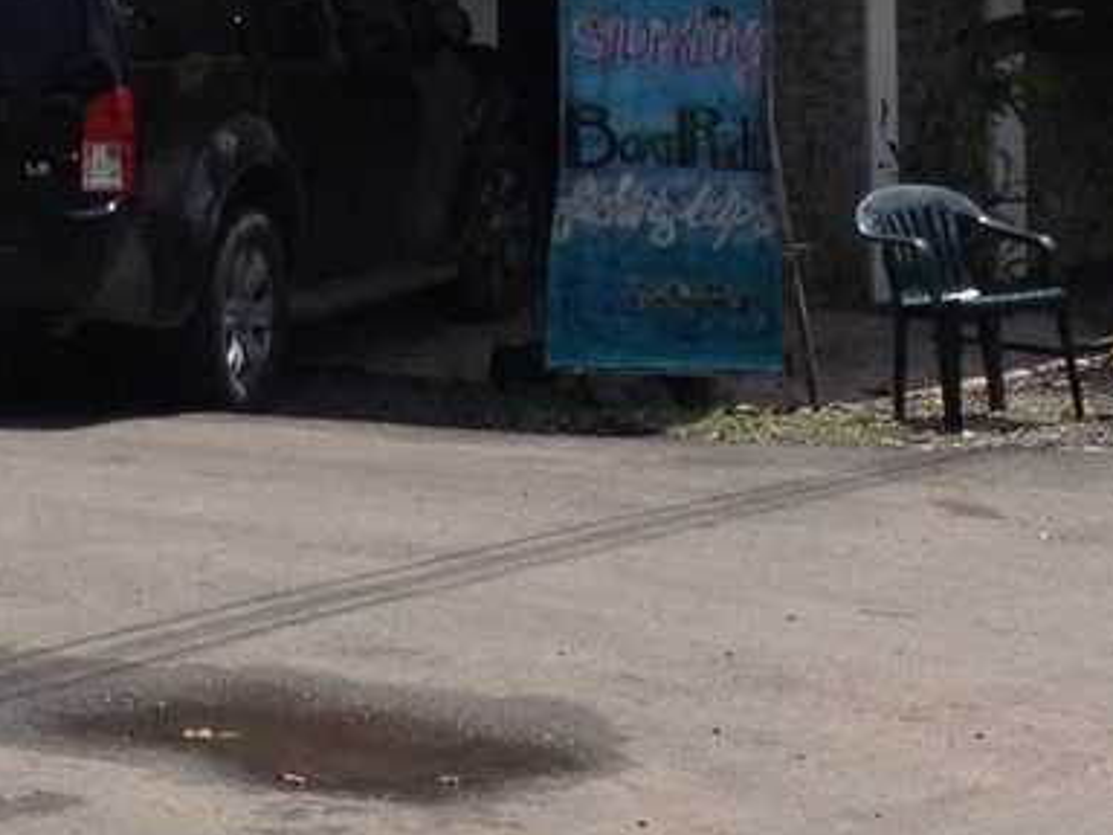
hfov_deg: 13.4
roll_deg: -0.3
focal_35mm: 146
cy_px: -504
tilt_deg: +0.4
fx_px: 4694
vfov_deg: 9.8
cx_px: 133
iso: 50
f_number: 2.4
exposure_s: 1/1842
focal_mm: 4.28
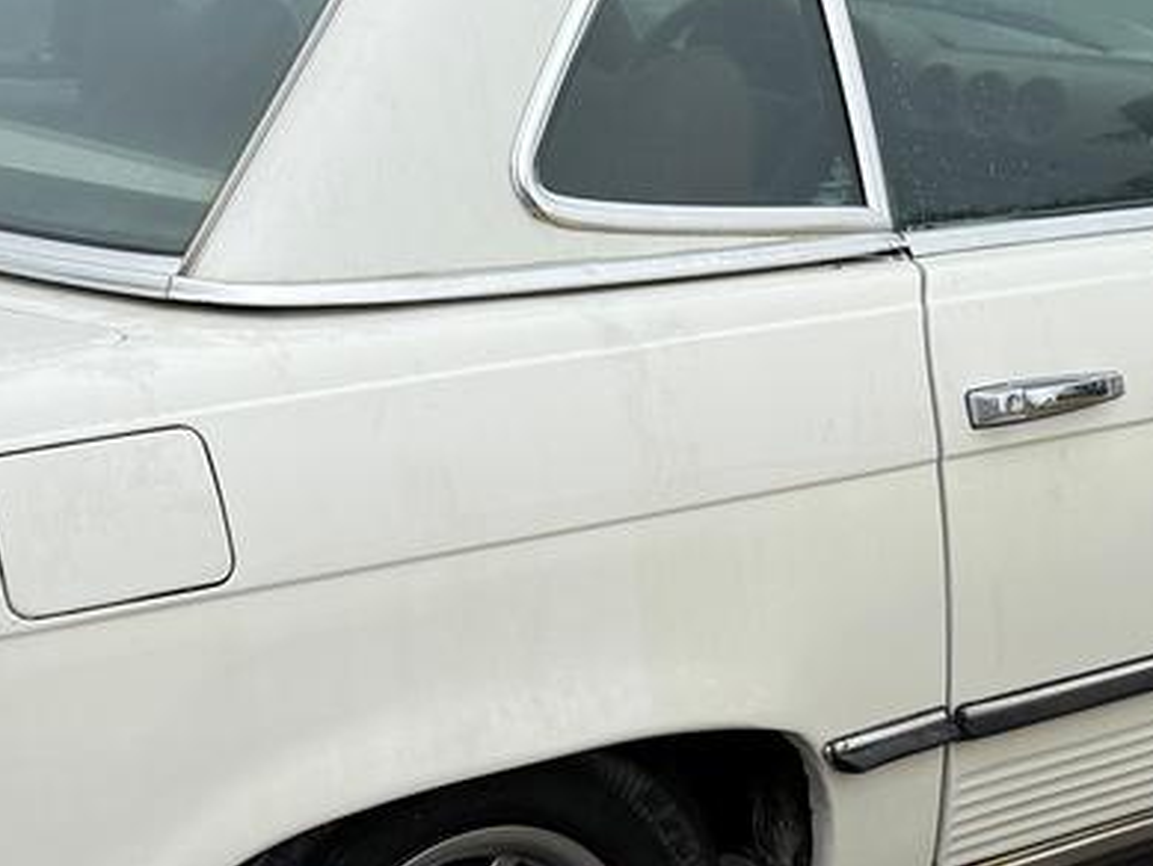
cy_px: 489
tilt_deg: -16.4
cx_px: 391
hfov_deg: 24.6
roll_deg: -0.5
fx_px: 2632
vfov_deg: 18.7
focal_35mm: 79
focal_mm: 6.76
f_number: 1.78
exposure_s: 1/4975
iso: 80
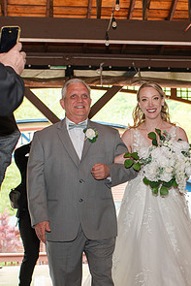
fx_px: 731
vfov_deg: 22.1
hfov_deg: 14.8
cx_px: 159
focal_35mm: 92
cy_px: 189
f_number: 3.2
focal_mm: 35
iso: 360
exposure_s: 1/200
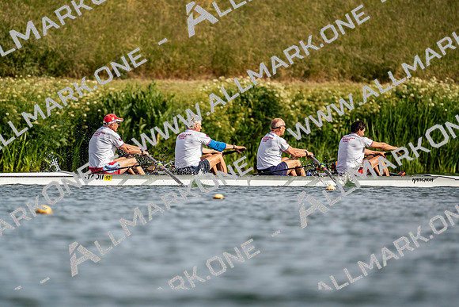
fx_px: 7651
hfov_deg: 3.4
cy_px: 154
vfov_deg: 2.3
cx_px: 230
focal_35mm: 600
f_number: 6.3
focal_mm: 600
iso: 200
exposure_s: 1/2000
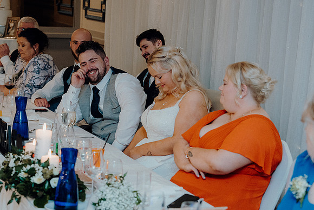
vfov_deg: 13.0
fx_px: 916
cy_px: 105
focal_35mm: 105
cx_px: 157
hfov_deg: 19.5
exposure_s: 1/160
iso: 2500
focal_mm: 70
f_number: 3.5
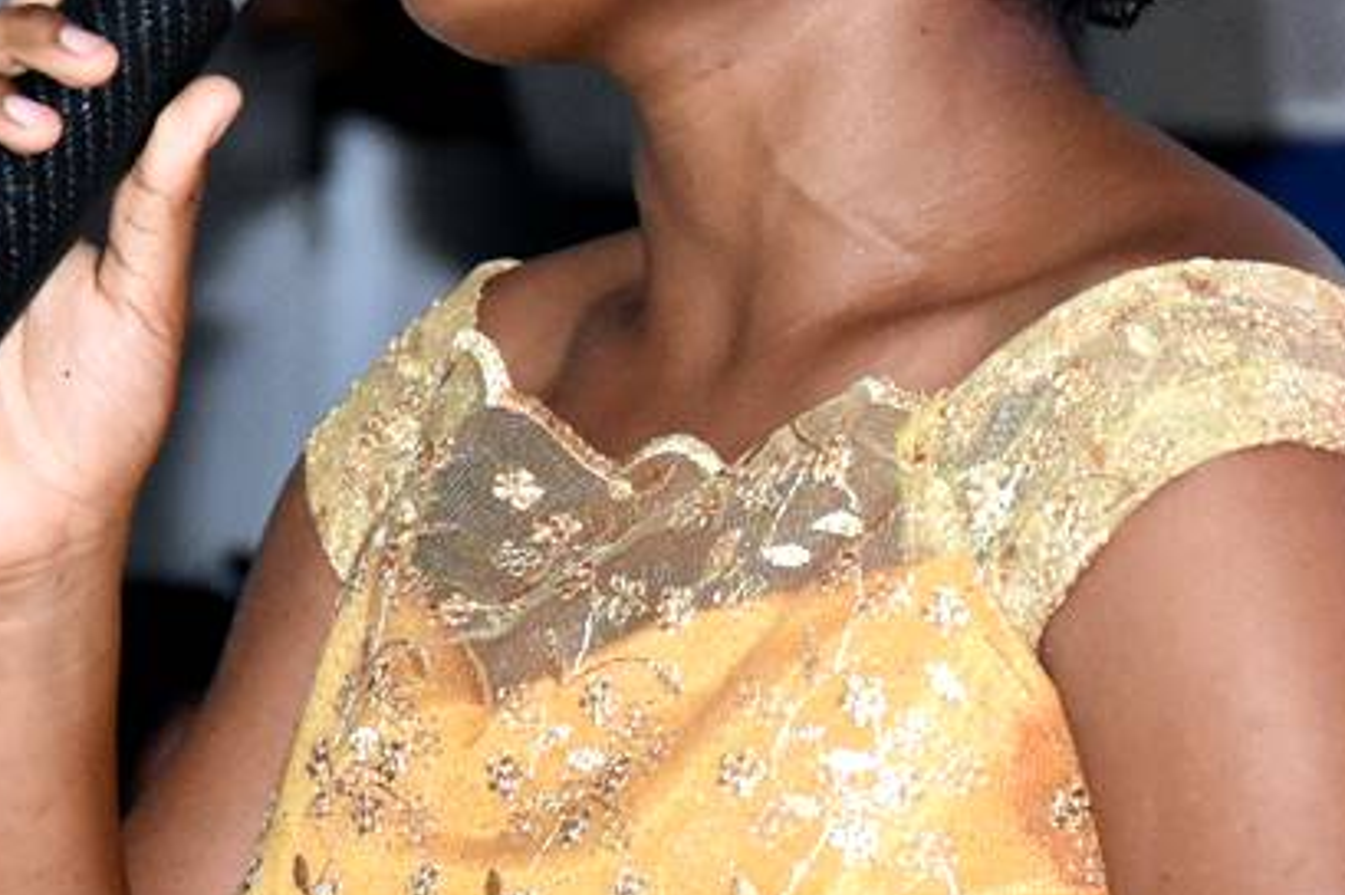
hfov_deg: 4.0
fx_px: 19076
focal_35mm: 511
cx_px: 710
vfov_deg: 2.7
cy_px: 411
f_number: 5.6
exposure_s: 1/100
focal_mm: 116
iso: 4000
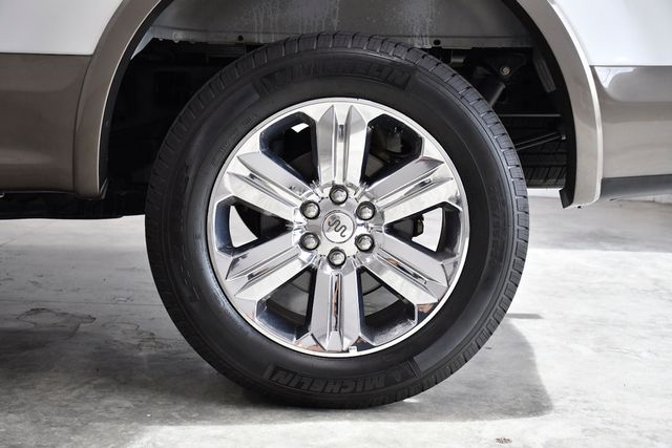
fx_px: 896
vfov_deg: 28.1
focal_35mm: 48
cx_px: 336
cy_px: 224
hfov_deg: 41.1
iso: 1250
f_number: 4
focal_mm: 32
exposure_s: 1/800
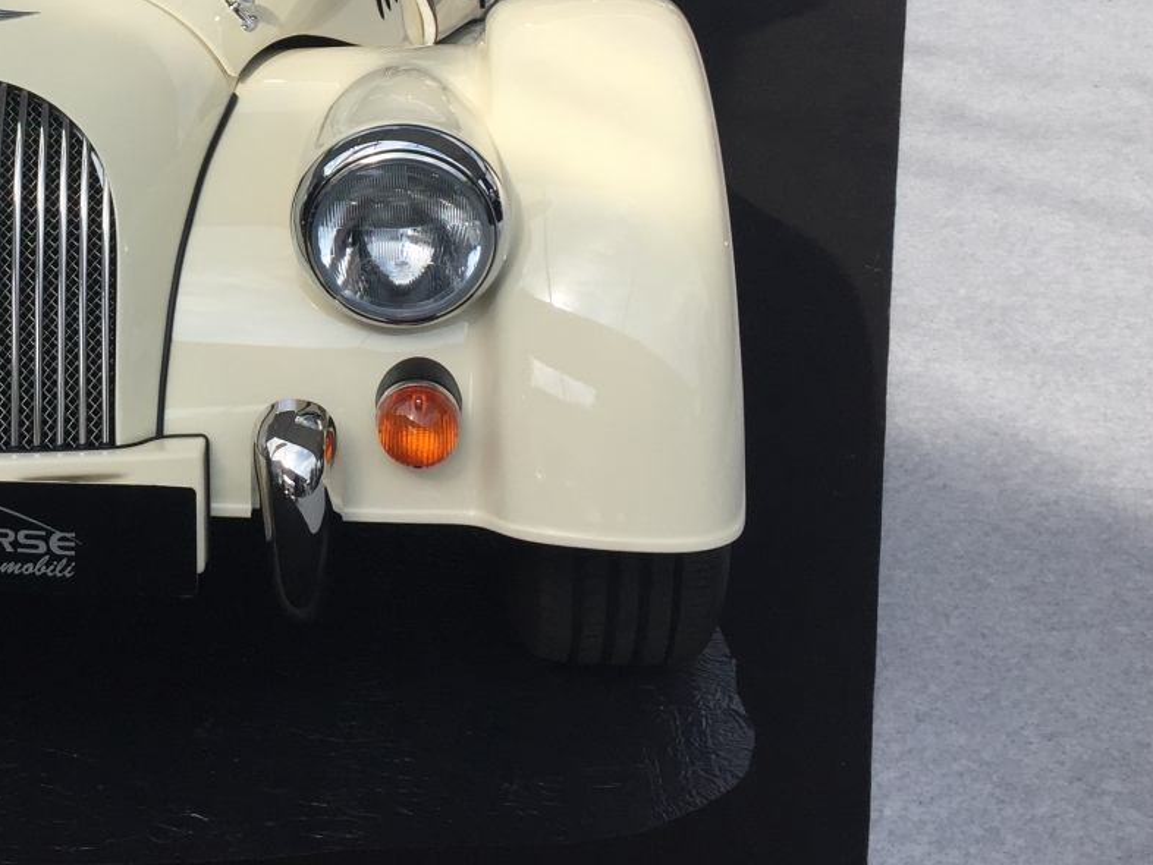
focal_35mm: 59
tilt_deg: -17.3
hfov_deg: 31.2
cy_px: 9
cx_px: 111
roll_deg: +3.3
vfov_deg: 23.8
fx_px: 1966
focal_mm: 4.15
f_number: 2.2
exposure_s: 1/1582
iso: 32
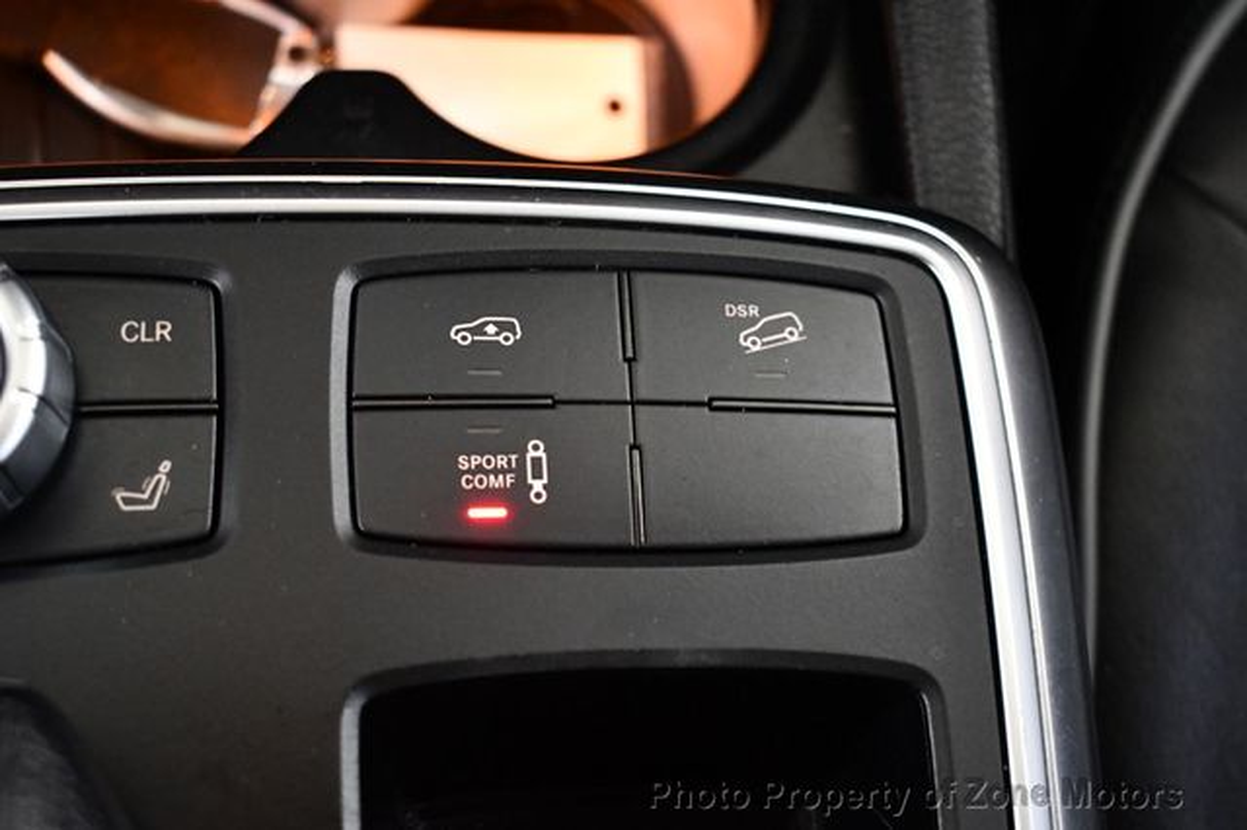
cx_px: 624
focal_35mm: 52
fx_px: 1800
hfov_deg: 38.2
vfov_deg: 26.0
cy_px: 415
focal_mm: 35
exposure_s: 1/60
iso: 5000
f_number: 4.5
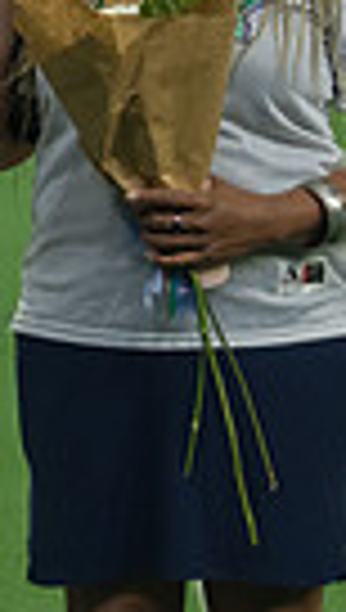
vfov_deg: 5.5
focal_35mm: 390
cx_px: 30
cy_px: 141
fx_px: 6330
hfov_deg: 3.1
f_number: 2.8
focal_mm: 70
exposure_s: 1/320
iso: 1250
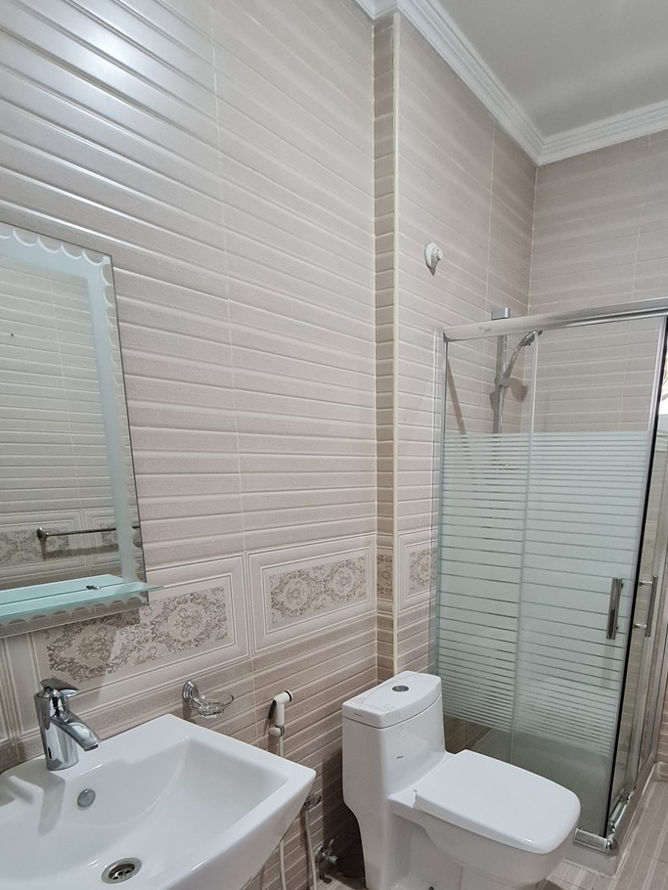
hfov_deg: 65.5
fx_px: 514
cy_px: 612
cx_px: 392
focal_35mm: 20
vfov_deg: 78.3
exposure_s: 1/33
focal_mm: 2.2
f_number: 2.2
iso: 500
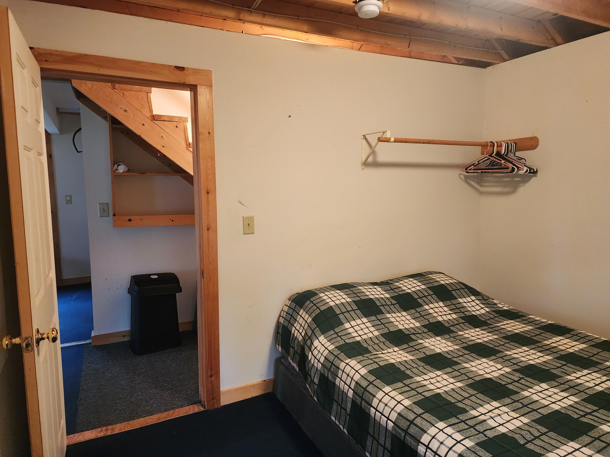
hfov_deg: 73.9
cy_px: 228
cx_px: 305
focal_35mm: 23
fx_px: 405
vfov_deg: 58.9
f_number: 1.8
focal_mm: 6.4
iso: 640
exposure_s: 1/60
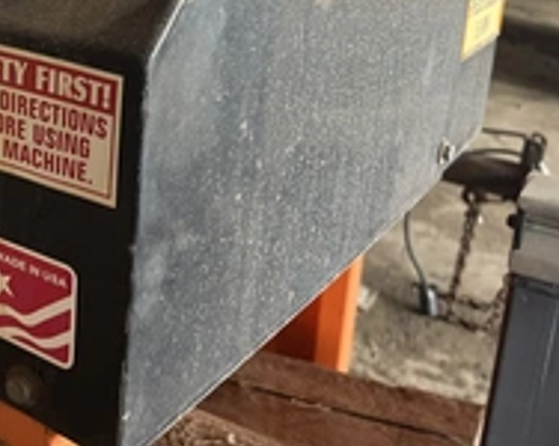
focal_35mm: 54
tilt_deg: -14.6
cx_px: -27
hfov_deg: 31.6
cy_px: 24
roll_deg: -4.4
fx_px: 892
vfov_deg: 26.8
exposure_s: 1/60
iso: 160
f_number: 1.6
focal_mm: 5.1
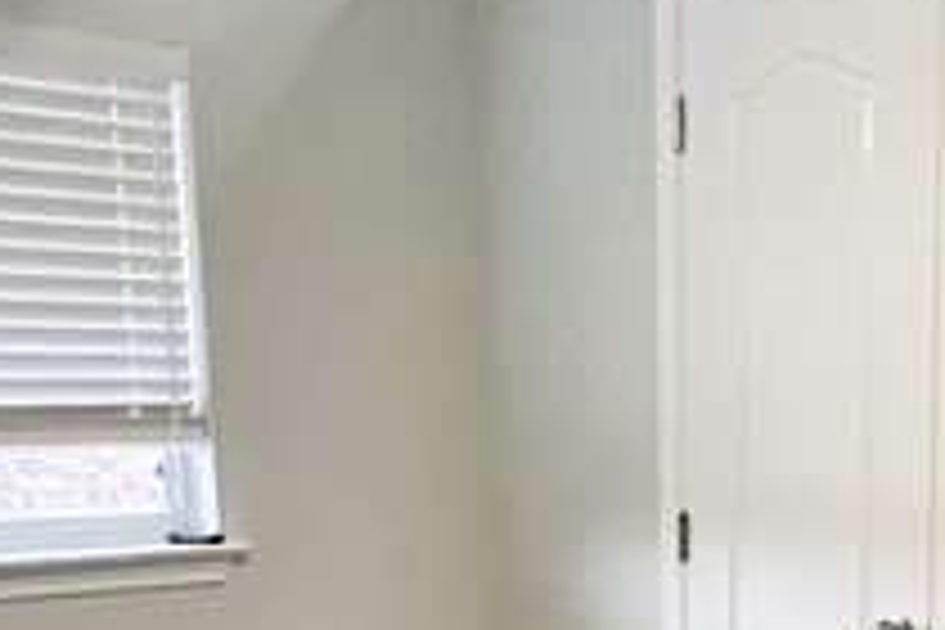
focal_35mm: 66
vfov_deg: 19.0
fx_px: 1732
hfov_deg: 29.4
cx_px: 837
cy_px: 832
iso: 320
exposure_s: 1/60
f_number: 1.8
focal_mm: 1.57
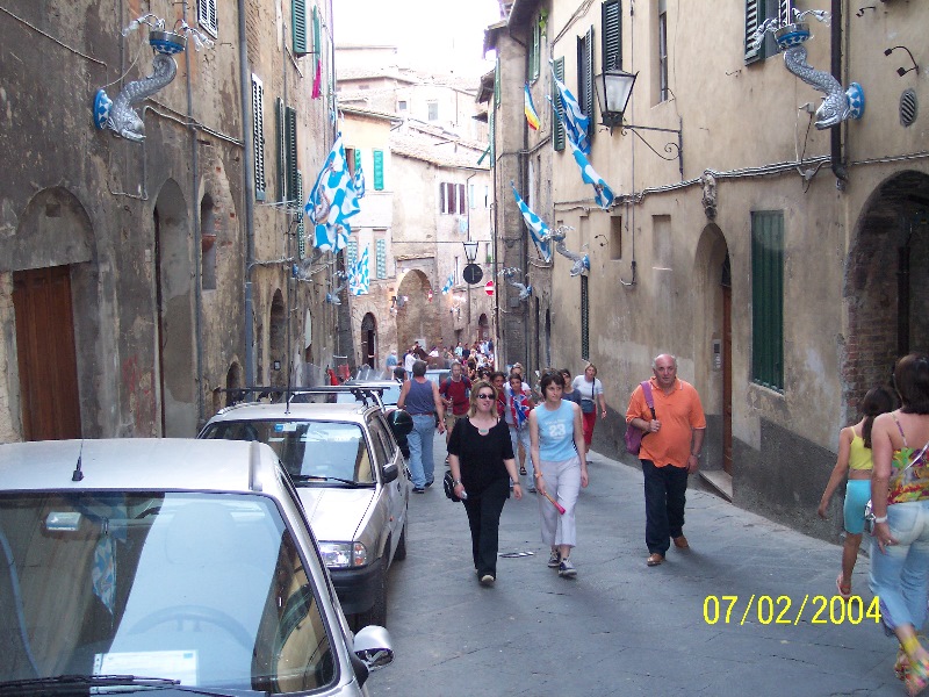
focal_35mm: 38
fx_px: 1020
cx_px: 464
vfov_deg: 37.7
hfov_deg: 49.0
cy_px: 348
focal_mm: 8
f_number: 2.8
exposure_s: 1/30
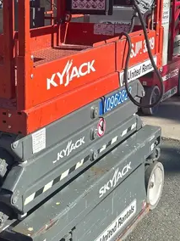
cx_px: 12
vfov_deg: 28.6
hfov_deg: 21.4
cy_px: 68
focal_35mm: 67
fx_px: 465
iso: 50
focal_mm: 5.7
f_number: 1.5
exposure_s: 1/2994
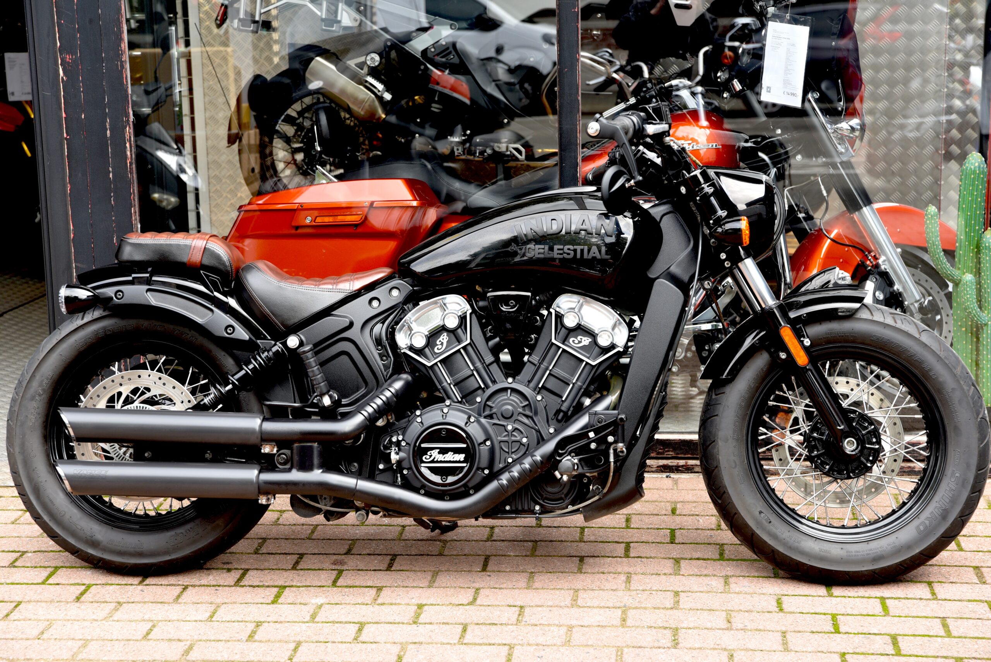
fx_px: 1928
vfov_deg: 19.5
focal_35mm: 70
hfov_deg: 28.8
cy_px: 331
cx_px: 496
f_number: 5
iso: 200
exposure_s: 1/100
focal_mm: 70
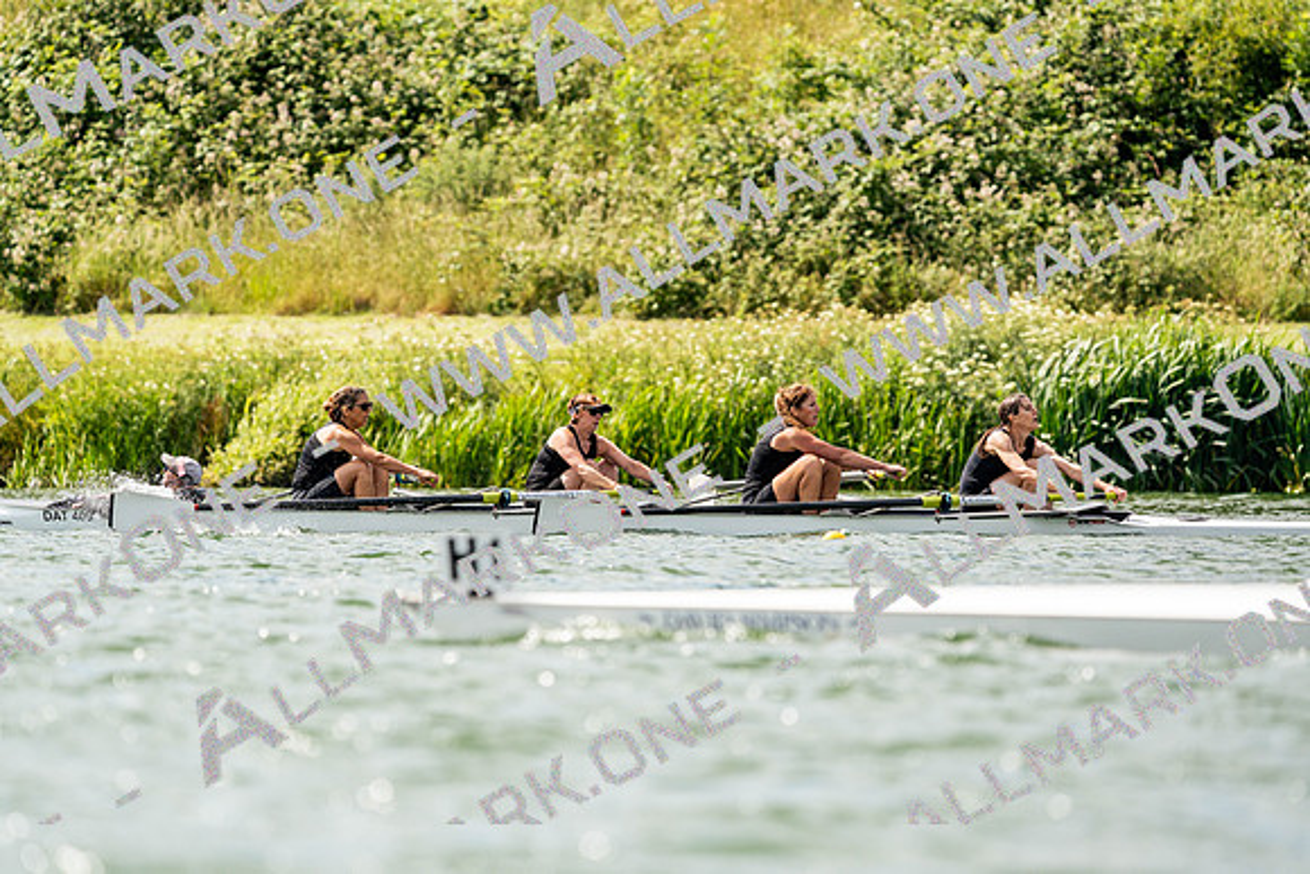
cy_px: 437
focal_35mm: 374
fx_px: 13612
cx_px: 655
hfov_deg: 5.5
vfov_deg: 3.7
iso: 320
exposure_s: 1/2000
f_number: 6.3
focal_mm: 374
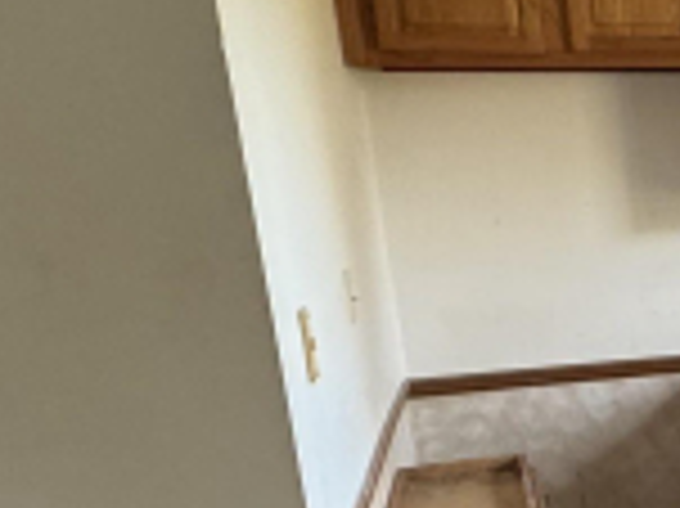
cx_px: 1092
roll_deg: +1.0
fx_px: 1217
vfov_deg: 23.1
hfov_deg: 23.2
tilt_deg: -14.7
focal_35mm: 62
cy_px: 445
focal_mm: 2.22
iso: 320
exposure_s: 1/60
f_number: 2.2
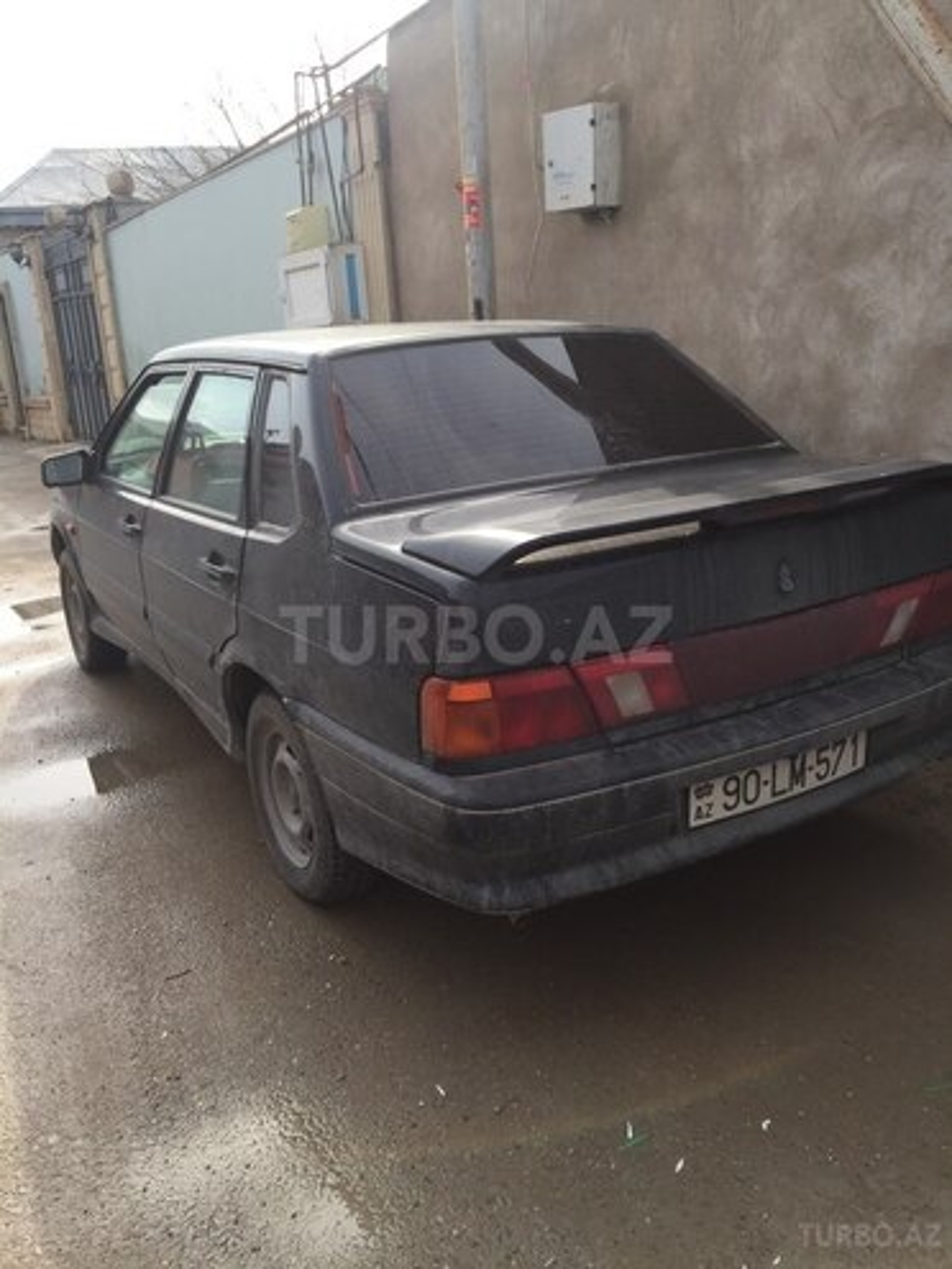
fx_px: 1063
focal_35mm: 29
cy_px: 634
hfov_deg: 48.2
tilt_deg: -16.8
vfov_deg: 61.7
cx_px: 476
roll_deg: +4.9
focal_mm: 4.15
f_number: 2.2
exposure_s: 1/791
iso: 32
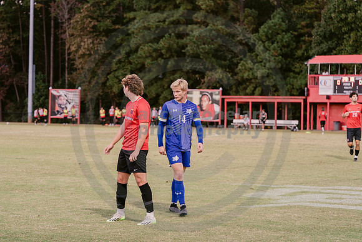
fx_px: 905
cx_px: 181
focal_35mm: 90
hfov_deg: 22.6
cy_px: 121
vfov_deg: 15.2
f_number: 3.5
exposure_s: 1/160
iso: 640
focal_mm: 90
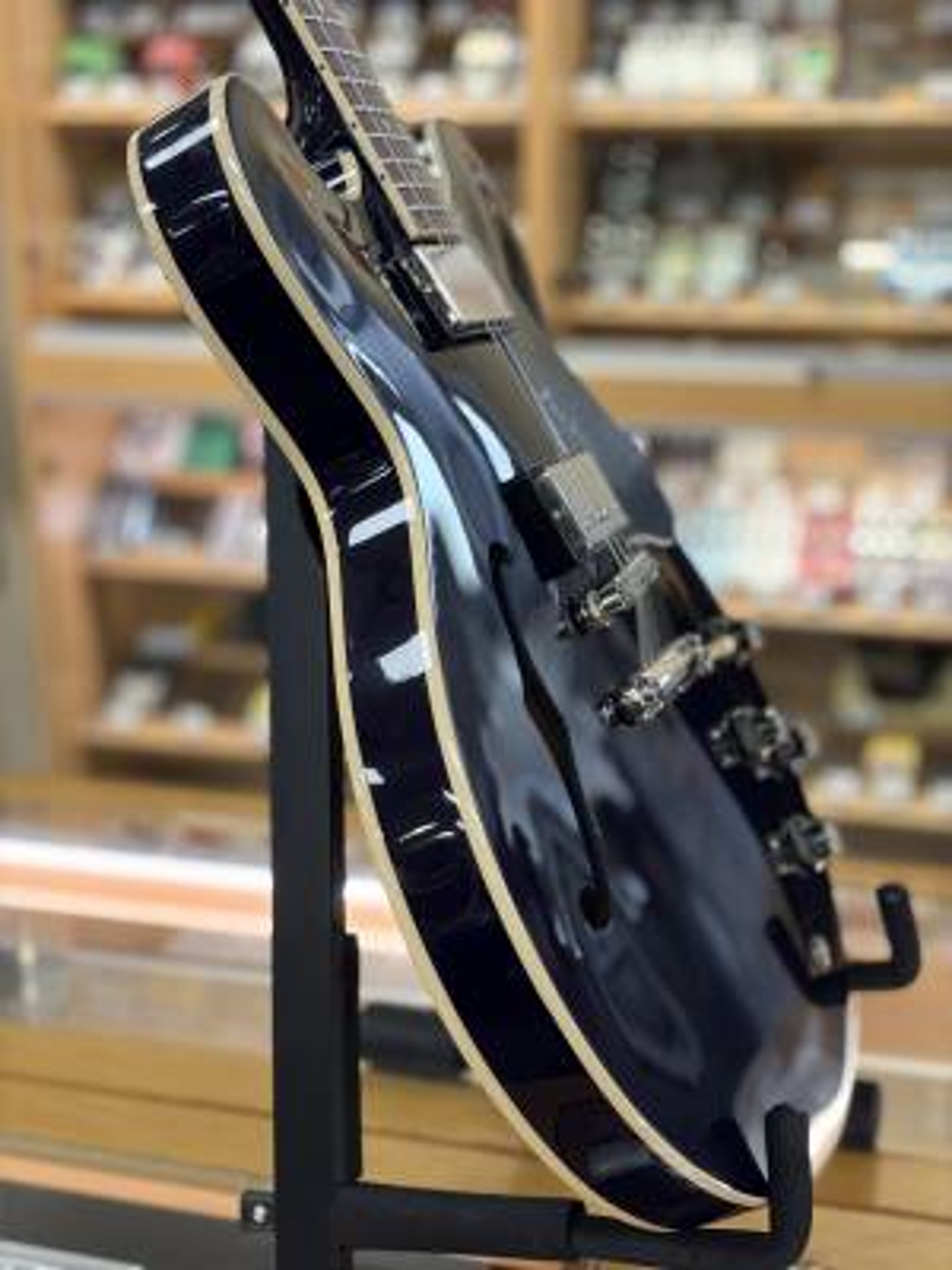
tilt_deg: -15.4
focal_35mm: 52
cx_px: 476
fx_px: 1907
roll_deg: +0.6
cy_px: 635
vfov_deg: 36.8
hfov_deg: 28.0
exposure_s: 1/120
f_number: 1.6
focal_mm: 5.96
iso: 125
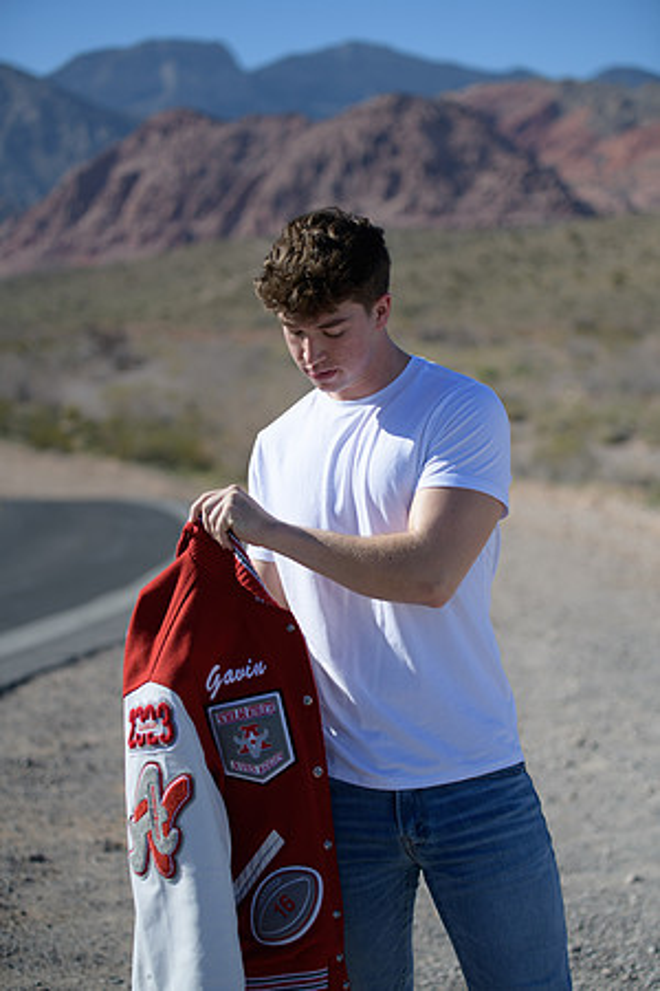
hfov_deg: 19.5
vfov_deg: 28.8
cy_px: 496
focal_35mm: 70
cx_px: 330
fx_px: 1925
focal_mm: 70
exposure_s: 1/5000
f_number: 2.8
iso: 200
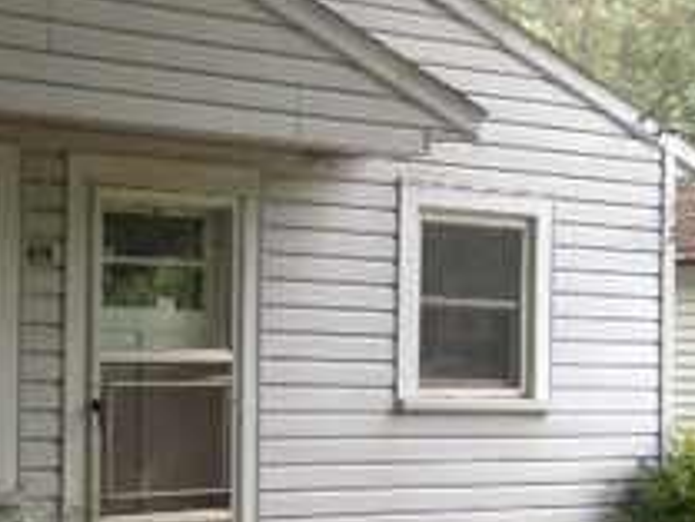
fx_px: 2150
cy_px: 346
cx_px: -7
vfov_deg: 13.8
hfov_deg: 17.9
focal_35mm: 107
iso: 100
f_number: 2.4
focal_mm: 4.28
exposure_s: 1/120
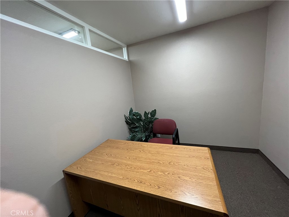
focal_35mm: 13
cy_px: 108
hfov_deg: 106.2
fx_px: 109
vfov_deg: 89.9
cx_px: 144
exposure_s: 1/60
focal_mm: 1.57
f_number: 1.8
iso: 160
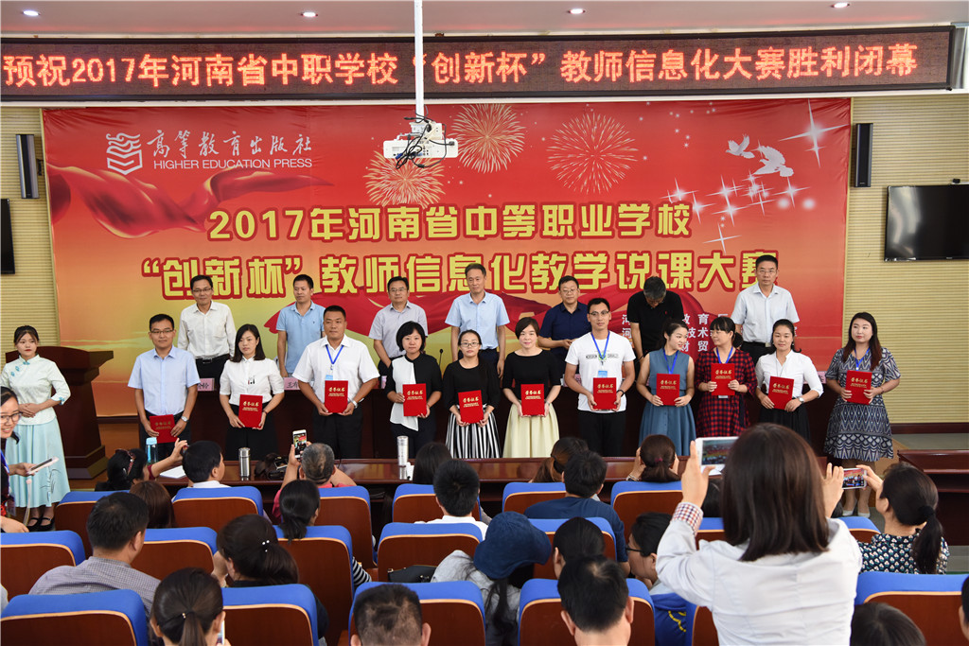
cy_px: 323
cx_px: 484
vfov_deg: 33.4
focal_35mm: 40
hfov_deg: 48.5
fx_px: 1077
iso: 2000
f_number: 5.6
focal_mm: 40
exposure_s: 1/125
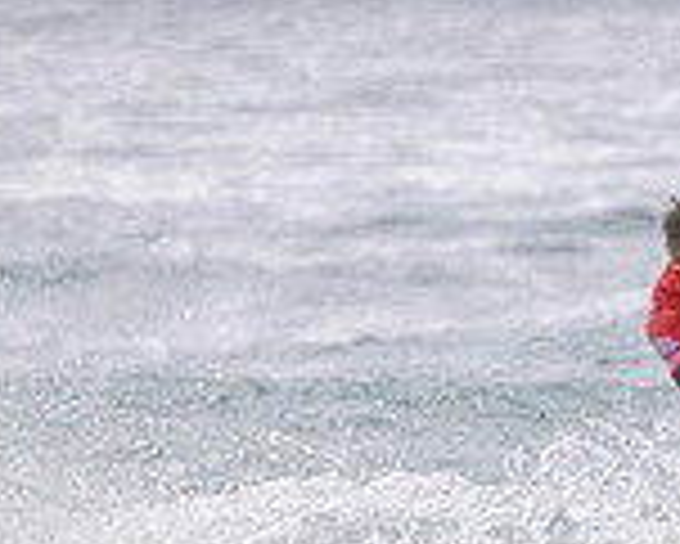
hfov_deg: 0.7
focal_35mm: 2879
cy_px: 578
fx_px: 57978
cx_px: 905
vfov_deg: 0.5
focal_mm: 800
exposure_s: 1/2000
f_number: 11
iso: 4000
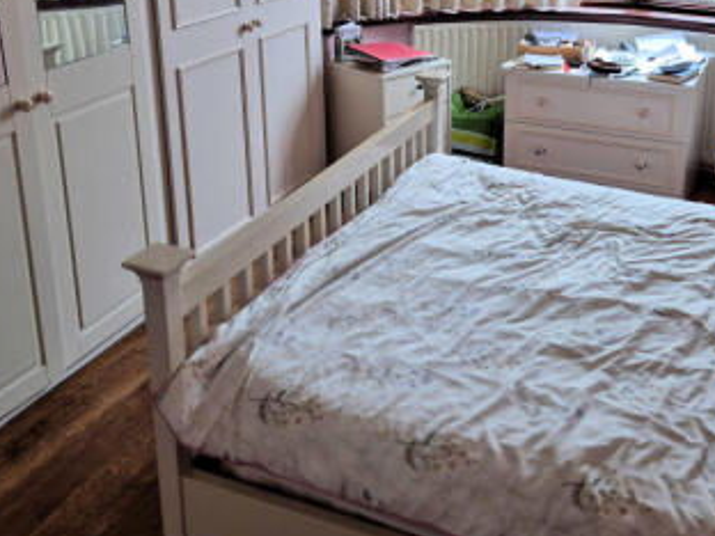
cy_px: 81
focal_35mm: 43
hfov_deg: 43.8
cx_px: 386
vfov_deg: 32.4
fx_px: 888
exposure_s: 1/100
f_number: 1.8
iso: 100
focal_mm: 5.4
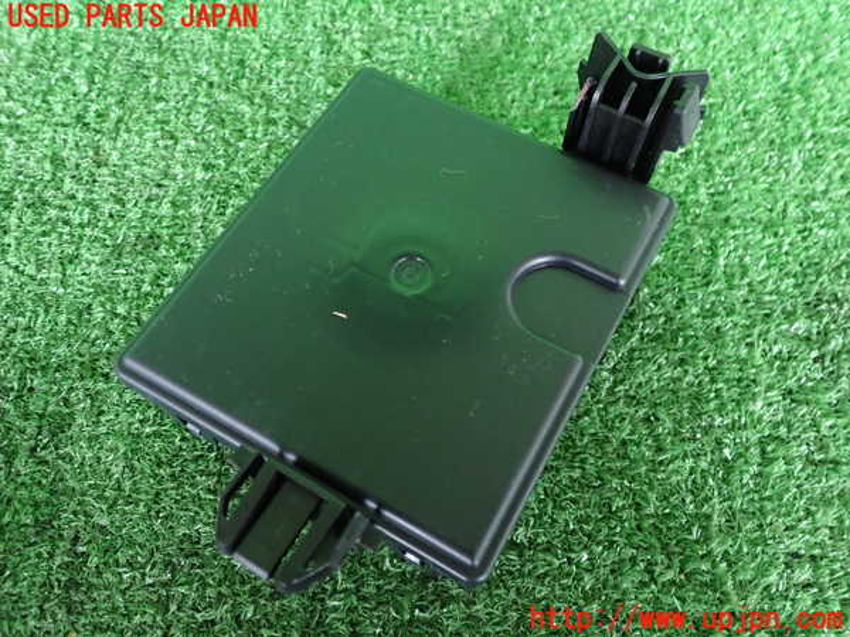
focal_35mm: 30
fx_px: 737
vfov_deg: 46.8
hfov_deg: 60.0
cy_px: 318
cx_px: 425
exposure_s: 1/30
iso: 640
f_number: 2.3
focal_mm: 5.4
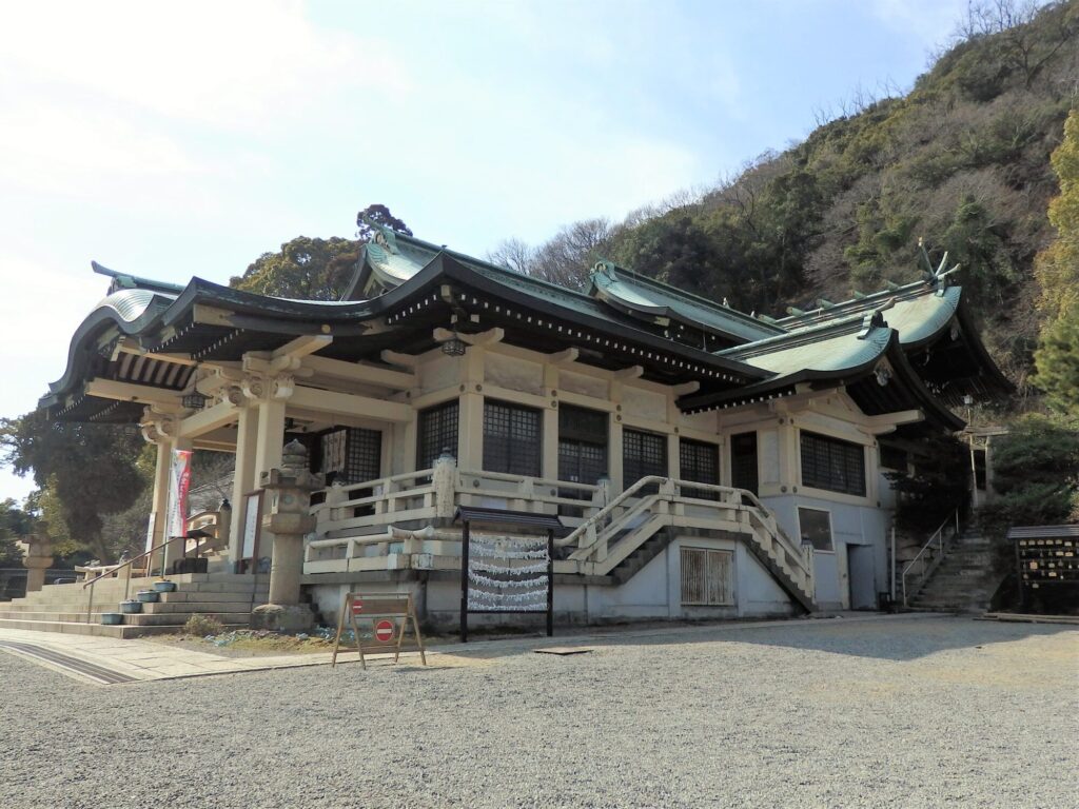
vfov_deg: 54.9
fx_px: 779
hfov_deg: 69.4
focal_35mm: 25
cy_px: 404
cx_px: 540
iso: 125
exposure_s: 1/250
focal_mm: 4.5
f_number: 8.7
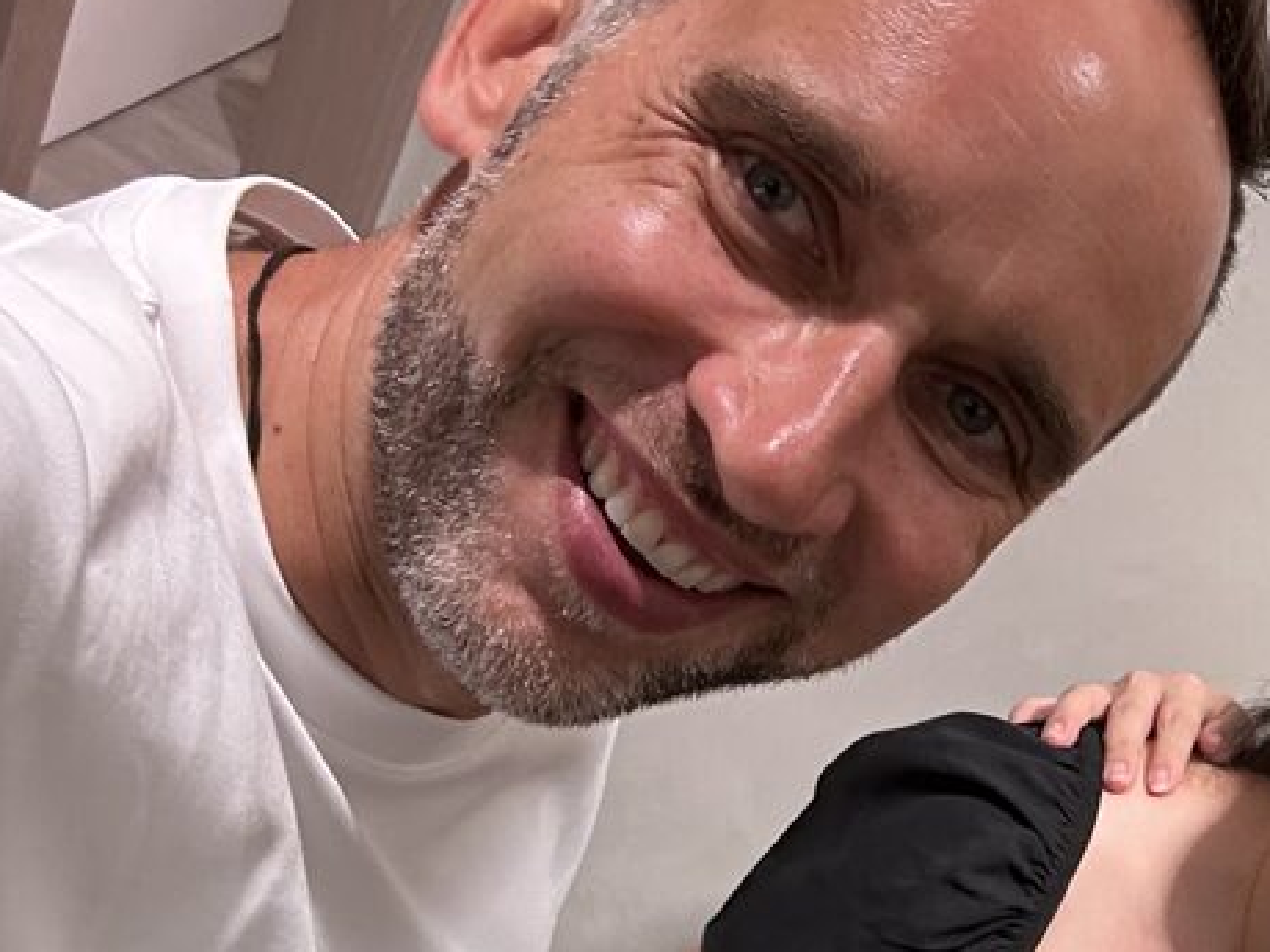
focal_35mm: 60
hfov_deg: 29.0
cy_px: 1140
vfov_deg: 22.5
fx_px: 2201
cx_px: 1411
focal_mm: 2.69
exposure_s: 1/60
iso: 80
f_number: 1.9
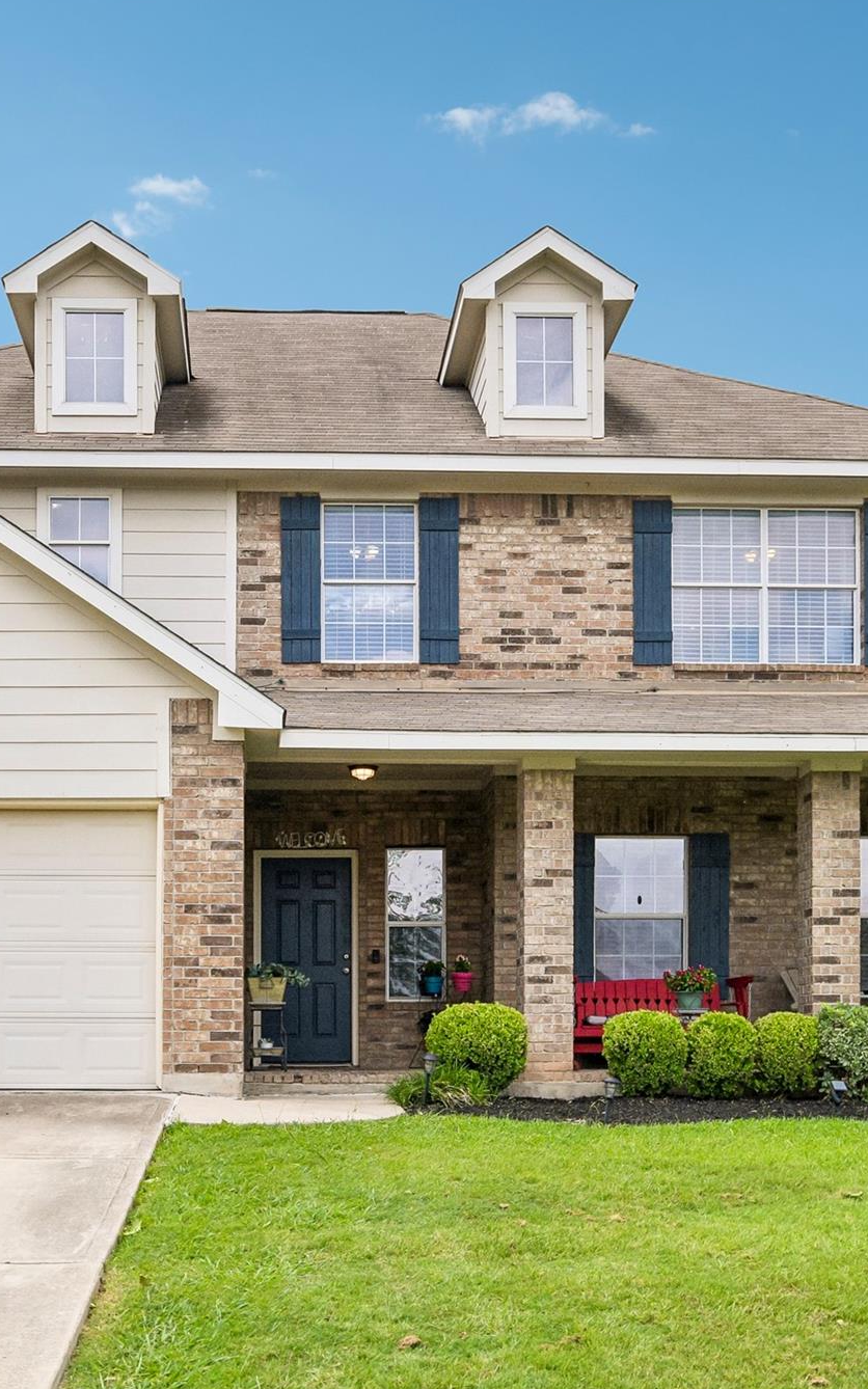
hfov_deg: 32.6
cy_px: 695
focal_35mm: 39
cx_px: 322
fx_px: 1476
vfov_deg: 50.4
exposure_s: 1/640
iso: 400
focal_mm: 17
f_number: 8
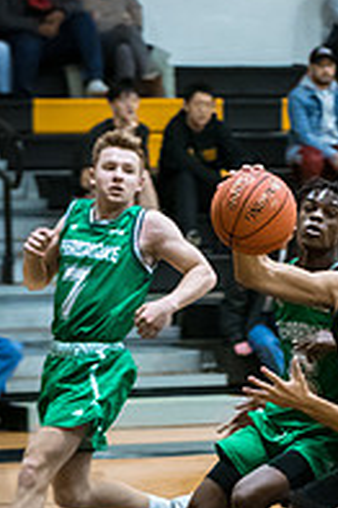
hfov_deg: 4.6
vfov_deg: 7.0
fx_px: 4162
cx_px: 364
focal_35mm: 295
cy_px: 379
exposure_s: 1/400
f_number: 2.8
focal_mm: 86
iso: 3200
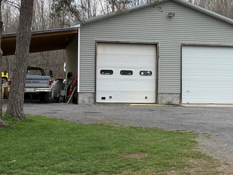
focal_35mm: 77
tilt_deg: +2.0
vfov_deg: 19.1
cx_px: 181
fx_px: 518
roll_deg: -1.4
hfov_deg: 25.0
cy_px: 68
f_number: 1.78
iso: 64
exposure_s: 1/1353
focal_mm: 6.76
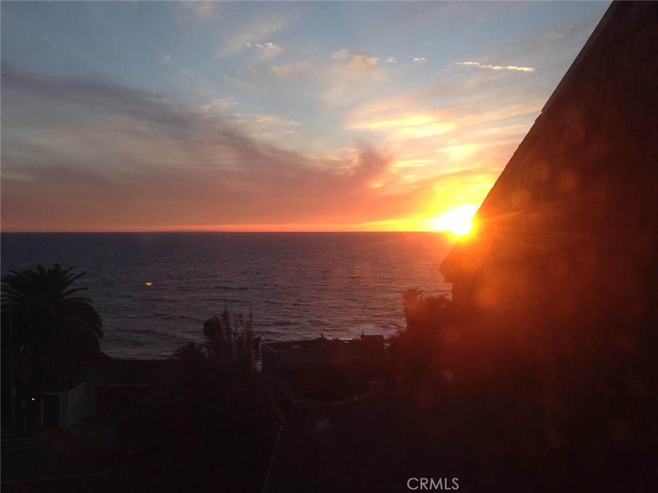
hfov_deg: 55.4
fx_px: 627
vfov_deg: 42.9
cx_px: 329
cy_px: 246
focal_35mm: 33
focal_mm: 4.12
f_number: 2.4
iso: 50
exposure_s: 1/288
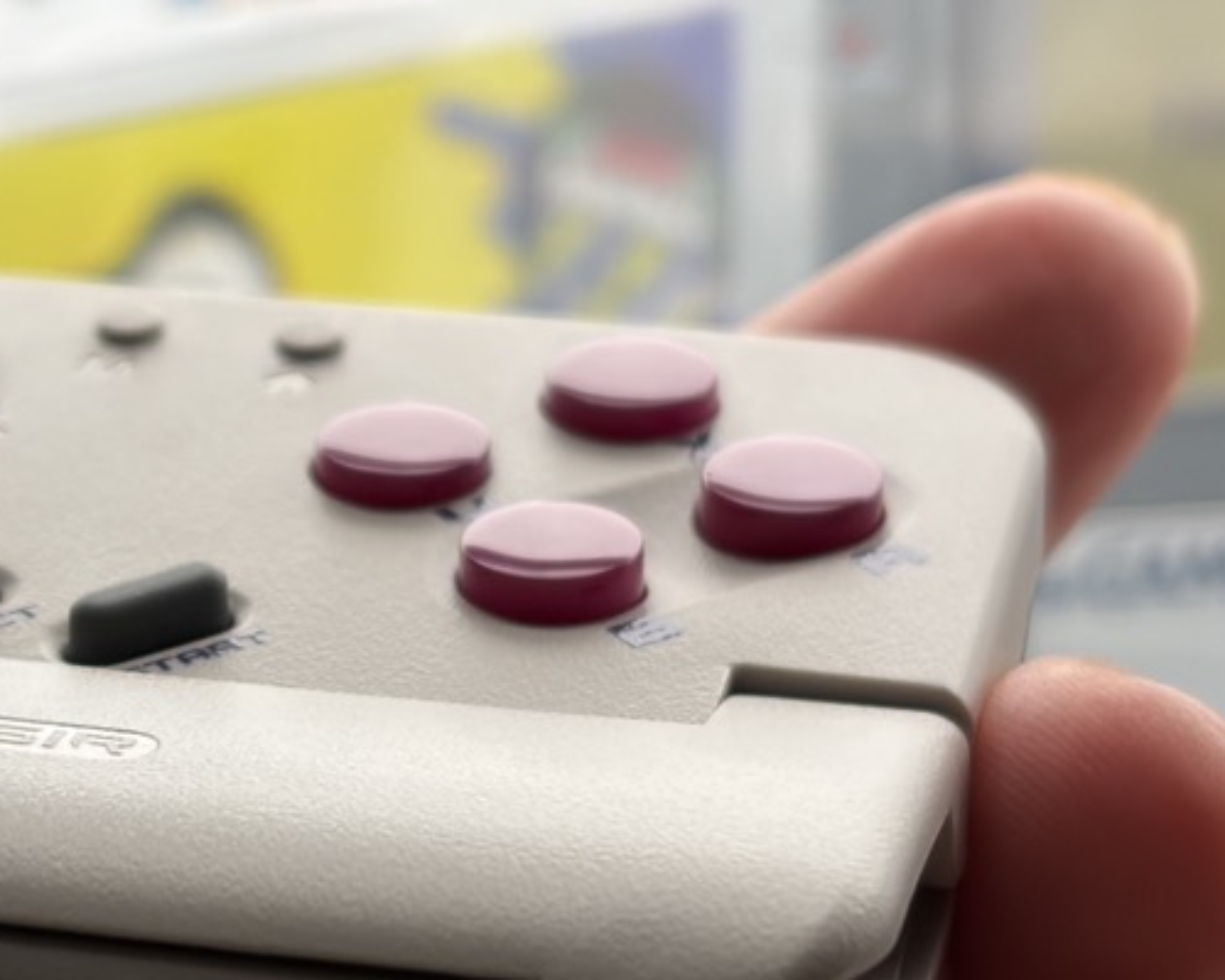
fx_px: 4422
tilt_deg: -9.8
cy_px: 830
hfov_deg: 15.5
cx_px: 22
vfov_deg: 12.6
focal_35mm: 122
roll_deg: +8.9
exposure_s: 1/111
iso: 50
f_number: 1.6
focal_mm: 5.96
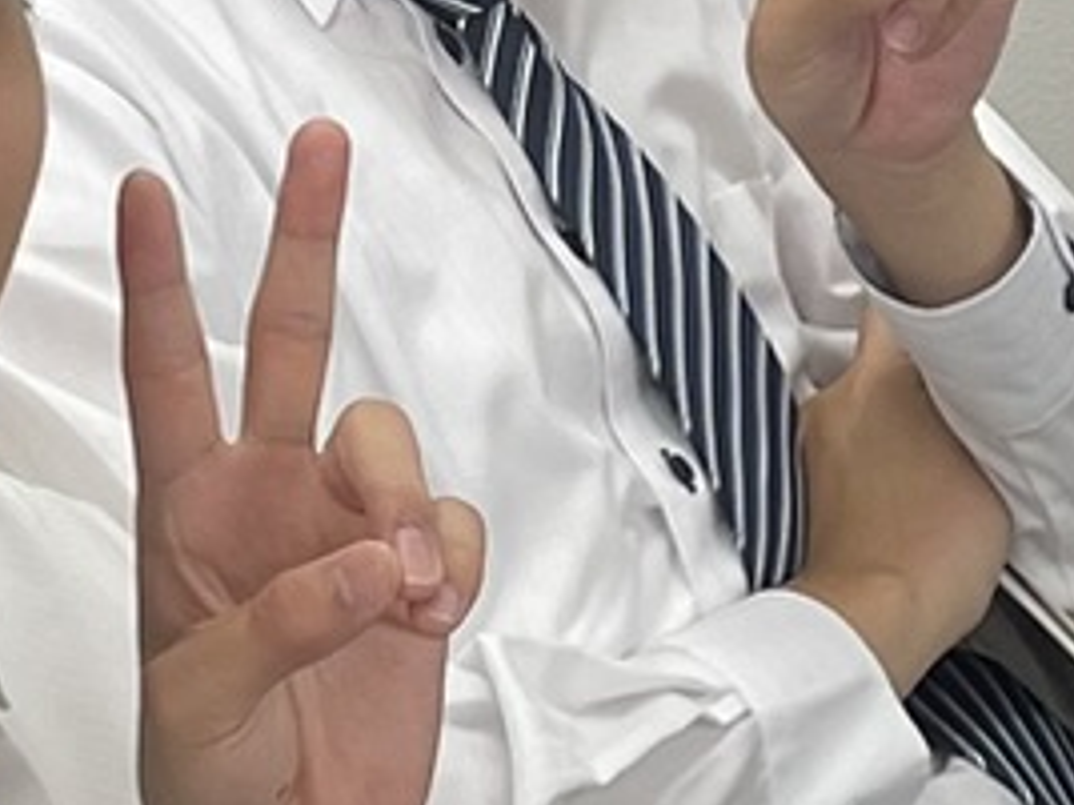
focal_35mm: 199
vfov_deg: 7.4
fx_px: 6174
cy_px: -12
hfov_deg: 9.9
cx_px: 461
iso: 50
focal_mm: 4.2
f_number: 1.6
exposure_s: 1/120
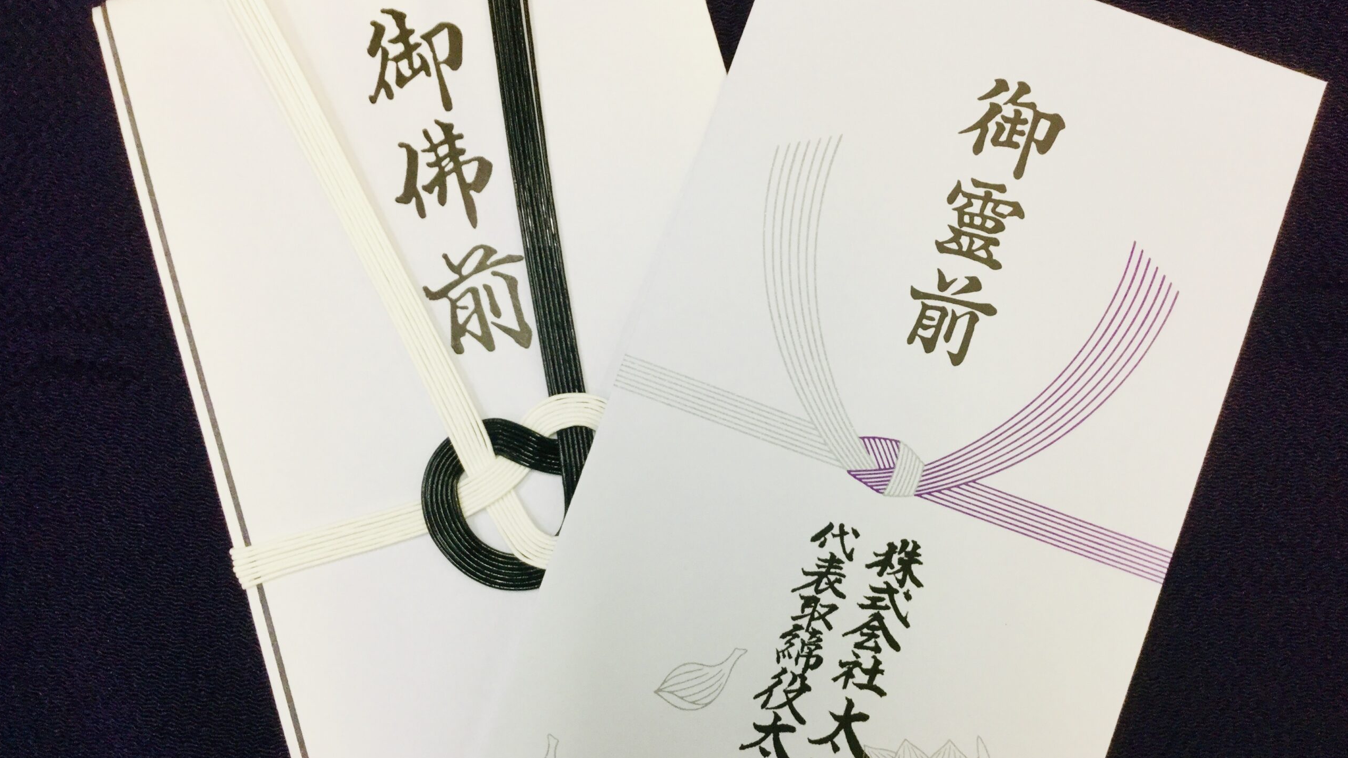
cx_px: 676
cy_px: 430
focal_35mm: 34
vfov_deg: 34.6
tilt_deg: -86.5
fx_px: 1215
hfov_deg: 58.0
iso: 50
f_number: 2.4
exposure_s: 1/30
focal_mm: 3.3
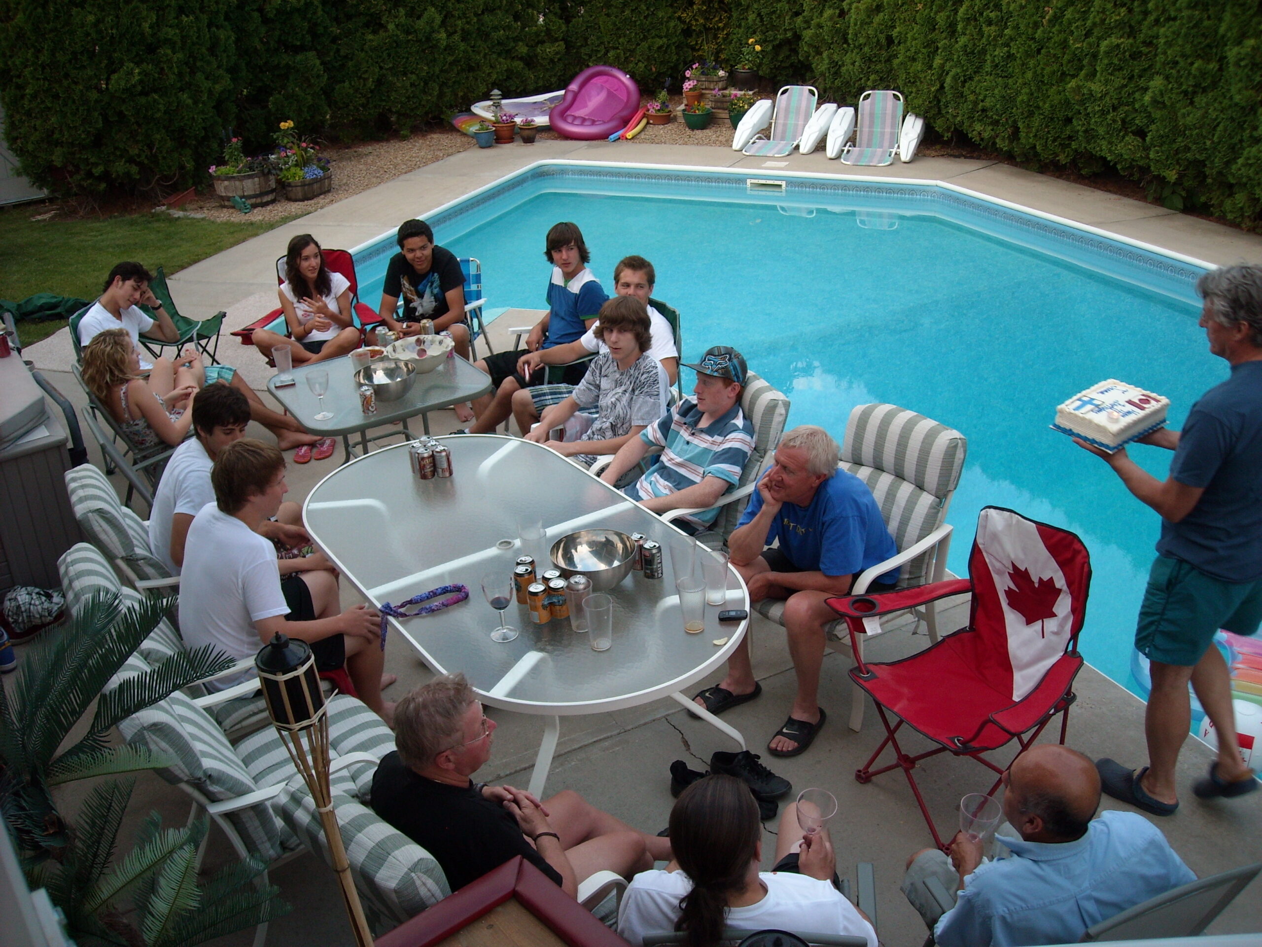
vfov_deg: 40.7
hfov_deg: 52.6
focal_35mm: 35
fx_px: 1276
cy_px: 474
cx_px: 631
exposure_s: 1/60
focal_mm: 5.7
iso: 109
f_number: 2.8
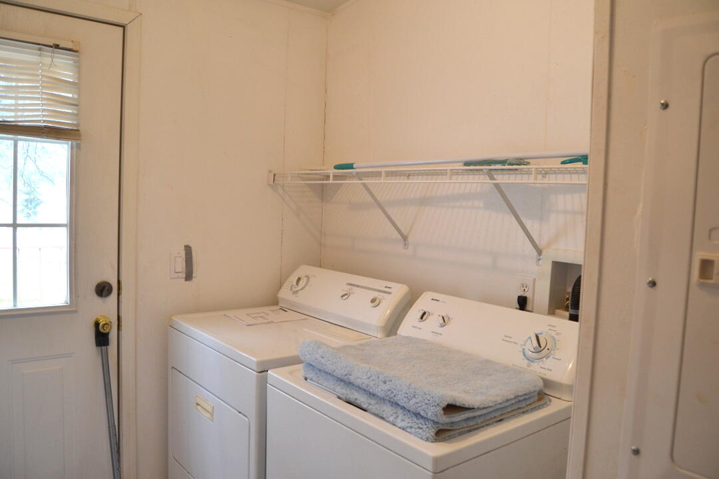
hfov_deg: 67.4
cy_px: 240
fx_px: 539
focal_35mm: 27
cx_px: 360
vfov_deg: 47.9
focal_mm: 18
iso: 400
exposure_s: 1/80
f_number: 4.5
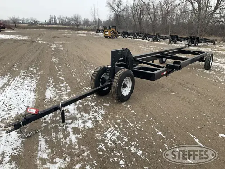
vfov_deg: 48.2
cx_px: 112
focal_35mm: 29
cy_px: 84
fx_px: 188
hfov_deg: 61.7
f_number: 1.8
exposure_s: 1/210
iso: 20
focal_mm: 3
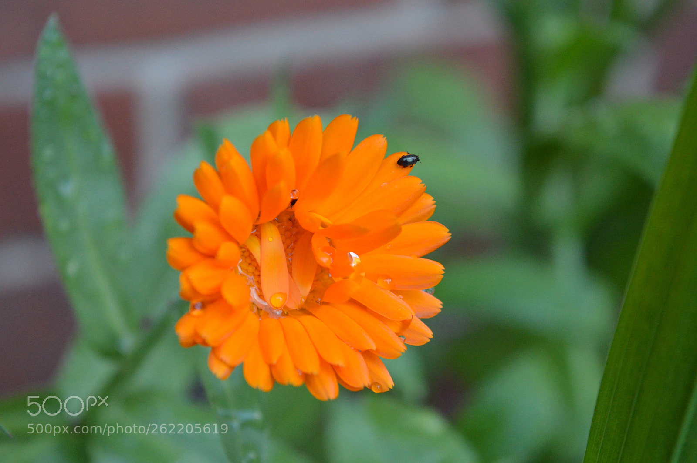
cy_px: 232
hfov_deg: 24.6
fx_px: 1596
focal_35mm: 82
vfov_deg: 16.5
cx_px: 348
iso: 2000
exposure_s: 1/320
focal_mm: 55
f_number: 5.6
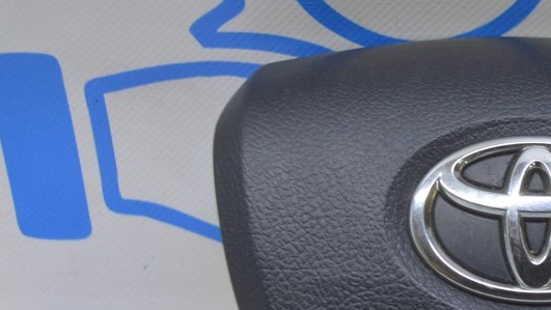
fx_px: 1505
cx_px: 513
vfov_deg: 11.7
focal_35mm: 103
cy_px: 261
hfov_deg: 20.3
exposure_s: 1/20
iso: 400
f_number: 5.6
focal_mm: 34
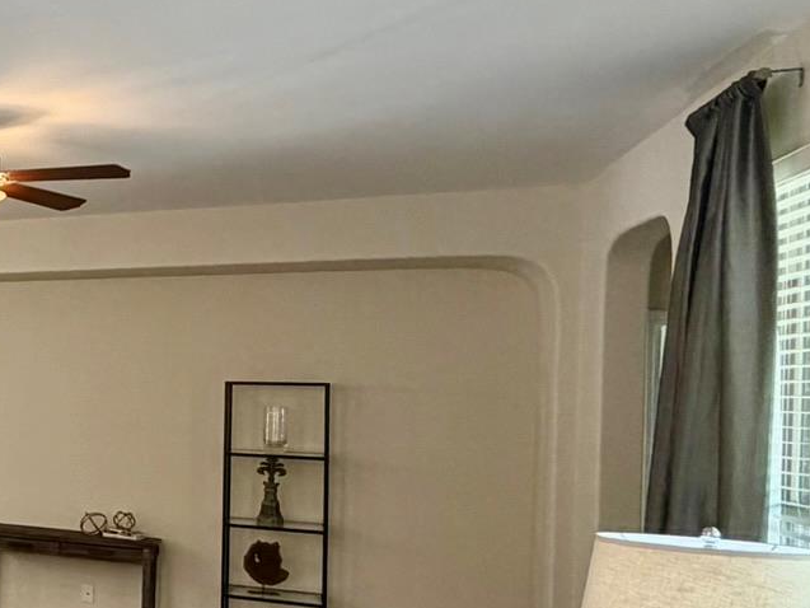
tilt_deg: +0.9
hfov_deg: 30.2
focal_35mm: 45
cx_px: -317
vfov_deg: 32.0
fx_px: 1053
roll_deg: -1.4
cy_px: 393
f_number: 2.2
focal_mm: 2.22
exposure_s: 1/120
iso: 250
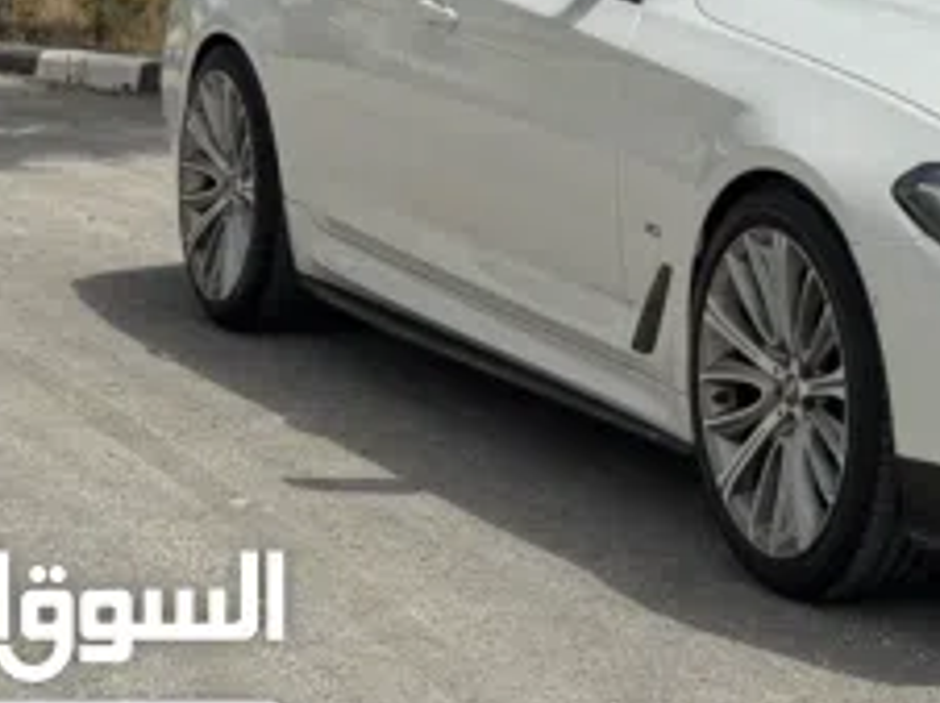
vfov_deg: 10.8
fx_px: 3689
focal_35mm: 136
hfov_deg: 14.3
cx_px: 911
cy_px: -50
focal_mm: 6.76
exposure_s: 1/7937
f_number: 1.78
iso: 80
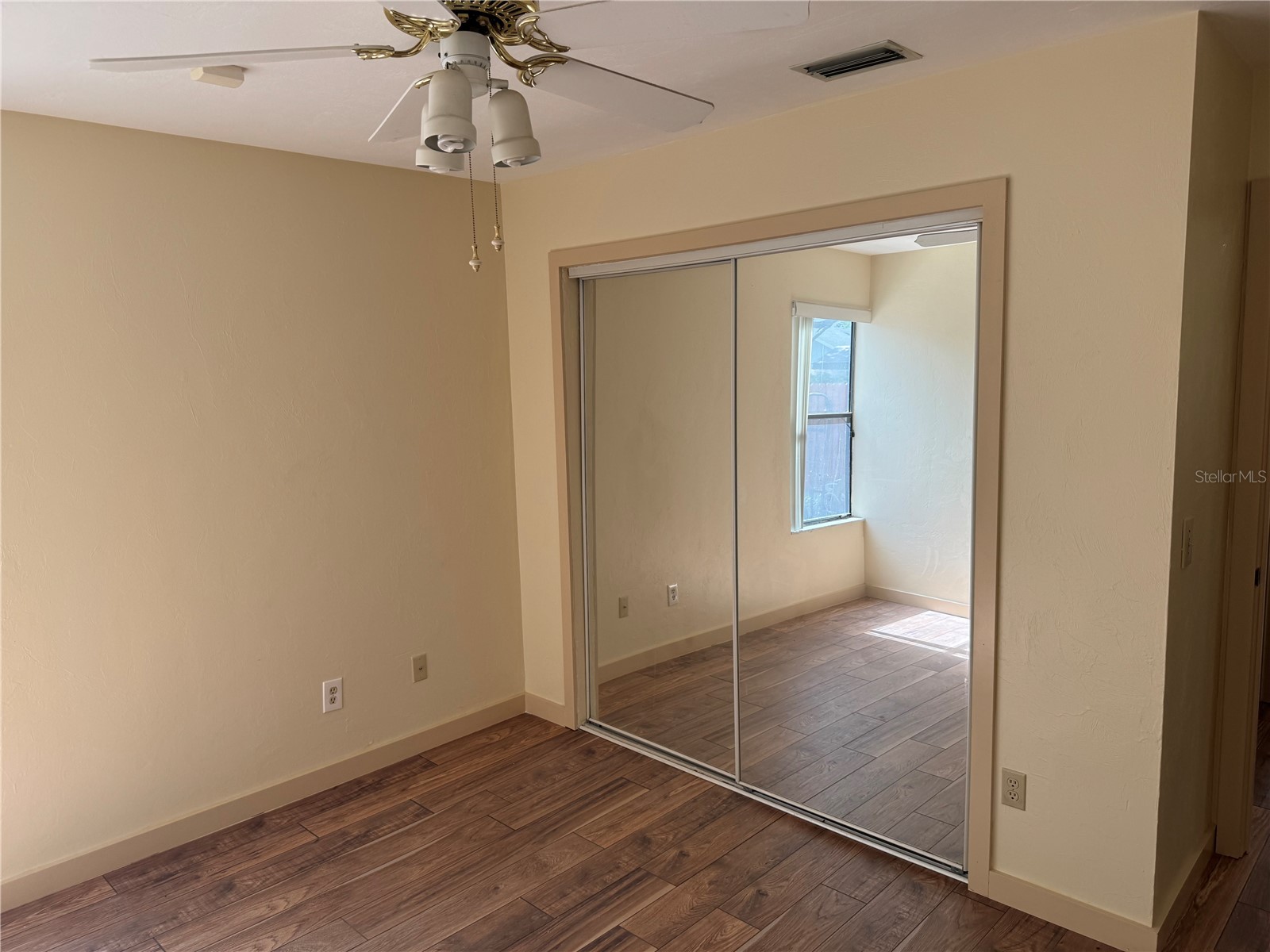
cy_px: 476
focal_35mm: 24
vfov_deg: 56.8
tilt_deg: -8.0
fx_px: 881
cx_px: 635
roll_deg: +1.5
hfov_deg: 71.6
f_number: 1.78
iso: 64
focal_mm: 6.76
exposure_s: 1/174
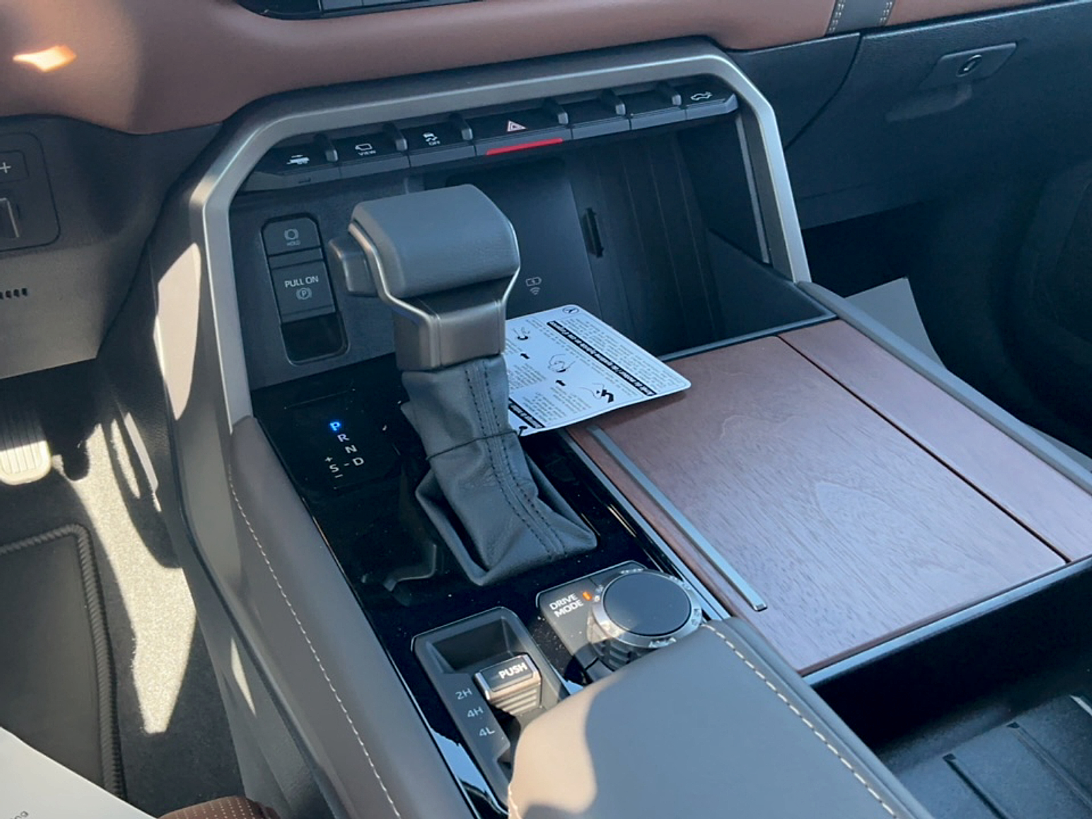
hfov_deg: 60.0
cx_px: 546
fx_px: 946
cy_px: 410
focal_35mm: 30
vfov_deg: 46.8
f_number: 1.8
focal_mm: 3
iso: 64
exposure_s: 1/60
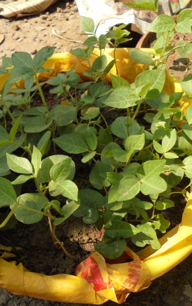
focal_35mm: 37
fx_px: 310
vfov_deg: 52.7
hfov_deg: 34.4
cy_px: 153
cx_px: 79
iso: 100
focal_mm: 4.6
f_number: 3.5
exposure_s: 1/320
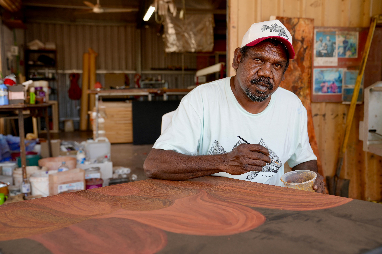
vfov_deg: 33.4
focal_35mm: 40
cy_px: 127
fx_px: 424
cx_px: 191
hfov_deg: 48.5
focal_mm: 40
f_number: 4
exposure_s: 1/160
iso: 200
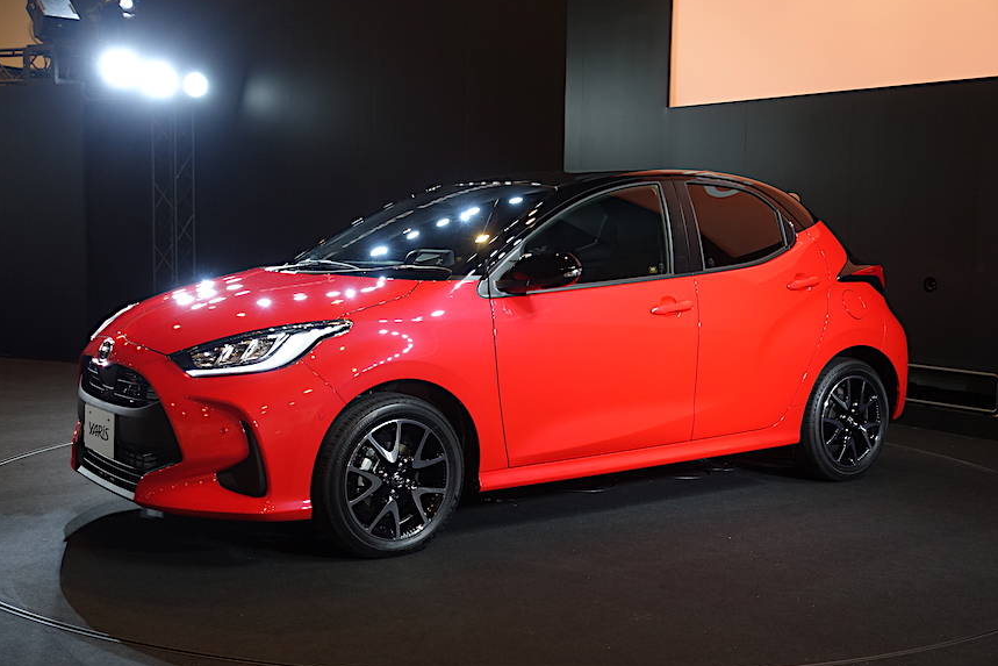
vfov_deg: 30.5
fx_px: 1220
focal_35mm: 44
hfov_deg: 44.5
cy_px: 323
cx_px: 501
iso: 320
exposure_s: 1/50
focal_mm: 15.31
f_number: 2.8
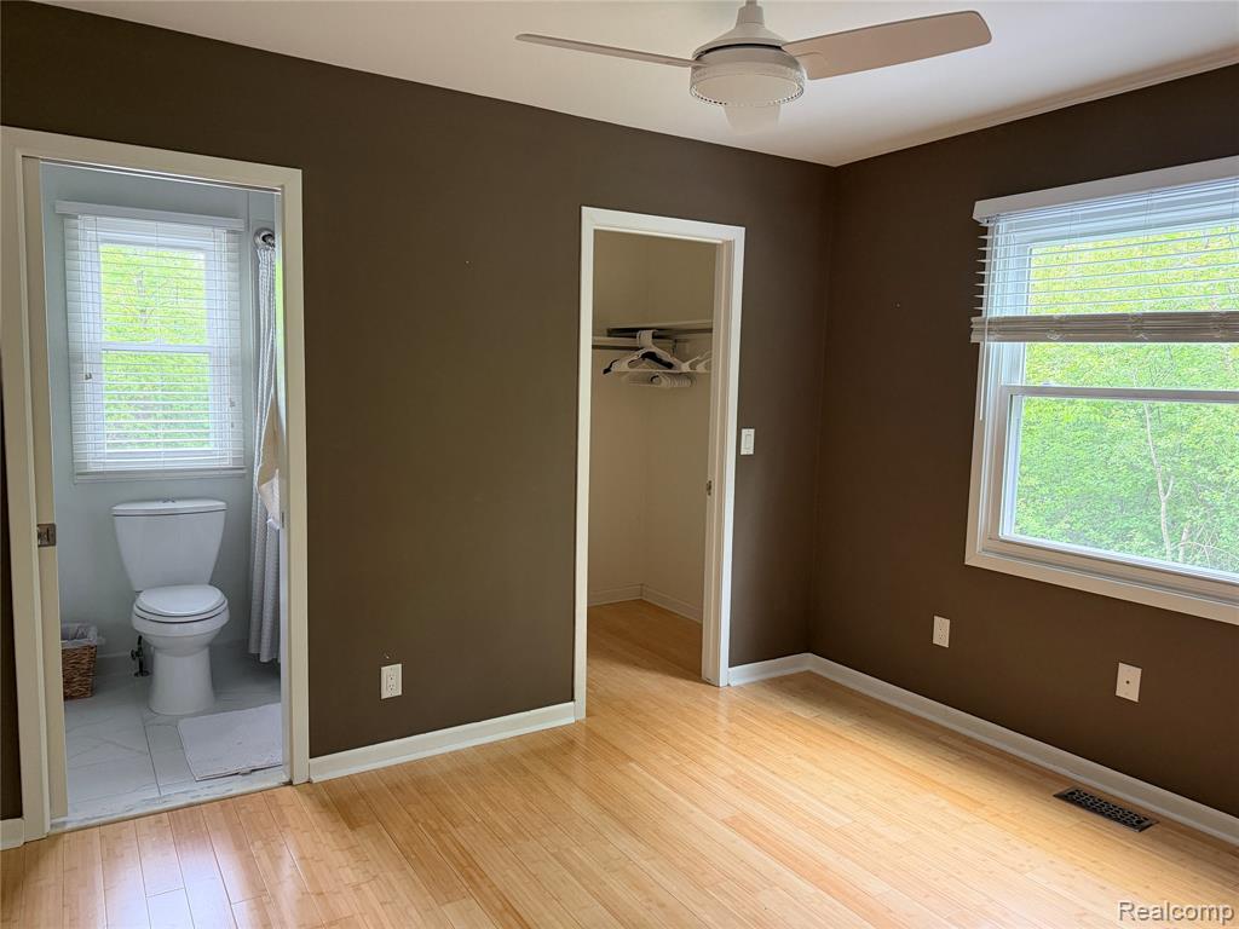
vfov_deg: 56.8
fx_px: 859
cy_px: 464
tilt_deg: -6.4
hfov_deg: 71.6
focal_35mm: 24
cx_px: 620
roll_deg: -1.5
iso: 320
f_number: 1.78
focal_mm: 6.76
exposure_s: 1/60
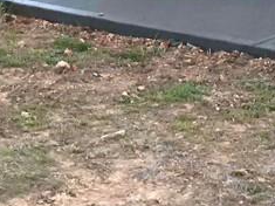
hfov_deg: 15.6
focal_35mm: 122
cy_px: -233
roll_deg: -1.6
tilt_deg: +2.8
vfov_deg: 10.9
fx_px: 969
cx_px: 316
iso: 20
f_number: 1.8
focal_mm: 4
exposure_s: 1/783
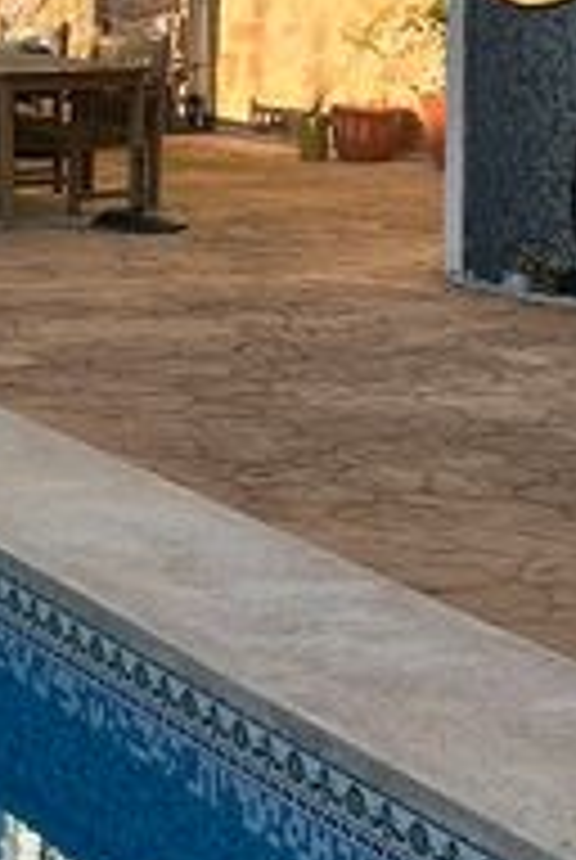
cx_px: -76
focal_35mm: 113
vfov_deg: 17.5
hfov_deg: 12.0
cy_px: -90
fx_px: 2702
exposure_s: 1/4115
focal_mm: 5.7
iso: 50
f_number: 1.5
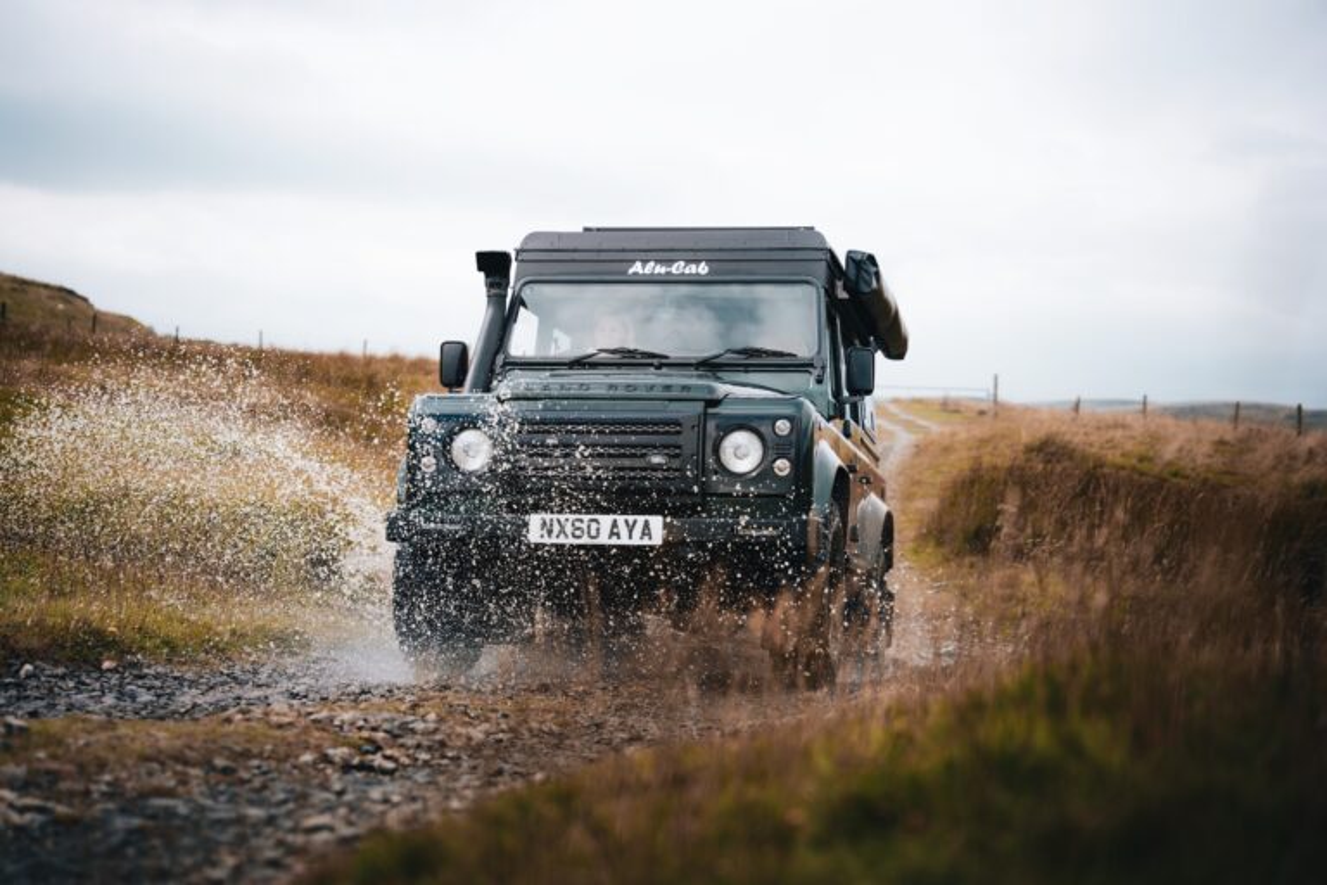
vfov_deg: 21.7
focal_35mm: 62
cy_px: 442
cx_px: 664
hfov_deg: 32.1
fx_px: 2304
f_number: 2.8
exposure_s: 1/800
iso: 64
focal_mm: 62.5
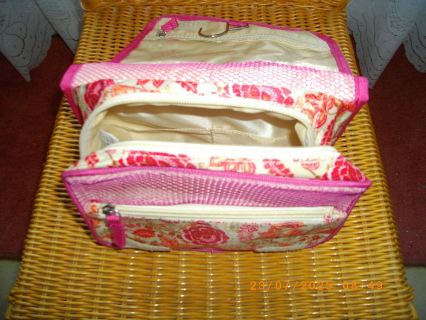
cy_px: 160
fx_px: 394
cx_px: 213
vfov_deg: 44.2
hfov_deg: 56.8
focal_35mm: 32
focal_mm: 5.7
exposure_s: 1/50
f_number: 2.9
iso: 200
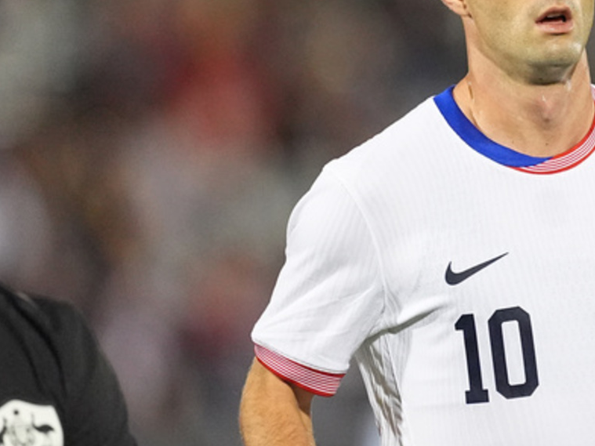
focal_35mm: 1505
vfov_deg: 1.0
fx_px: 25865
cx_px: 593
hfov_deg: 1.3
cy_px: 180
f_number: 4
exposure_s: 1/1600
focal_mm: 600
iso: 6400
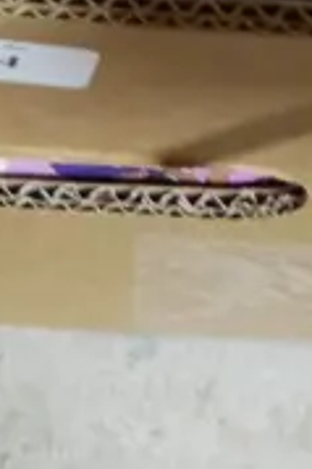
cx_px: 109
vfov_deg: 10.3
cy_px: -726
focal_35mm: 167
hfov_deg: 8.2
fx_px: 2175
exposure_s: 1/60
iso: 1600
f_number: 3.5
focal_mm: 14
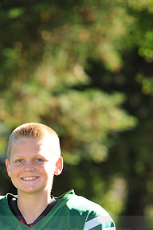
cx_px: 26
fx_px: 1987
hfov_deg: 4.4
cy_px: 227
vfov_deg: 6.6
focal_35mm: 311
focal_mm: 155
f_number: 4.5
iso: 400
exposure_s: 1/800
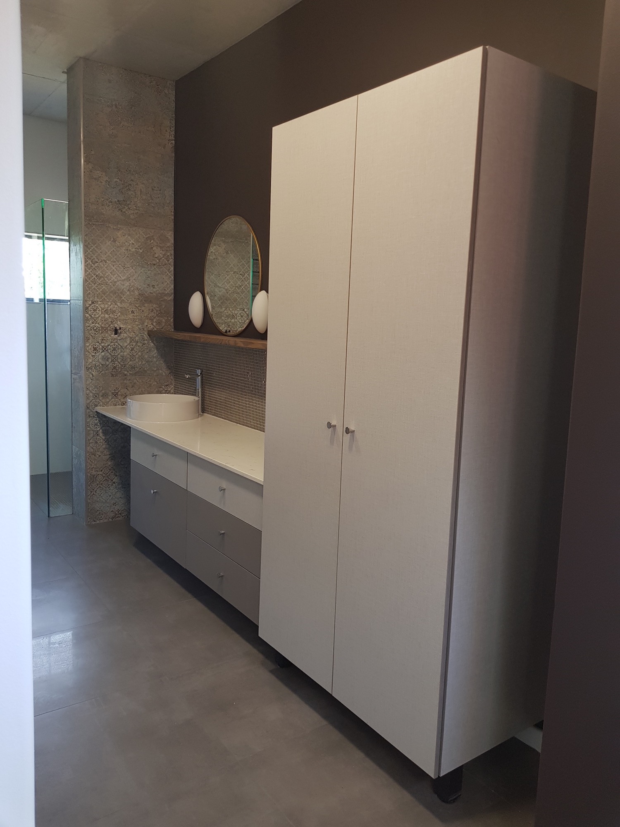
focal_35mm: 26
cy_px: 414
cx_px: 310
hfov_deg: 53.1
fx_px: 621
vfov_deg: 67.3
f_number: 1.7
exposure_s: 1/50
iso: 80
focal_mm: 4.2
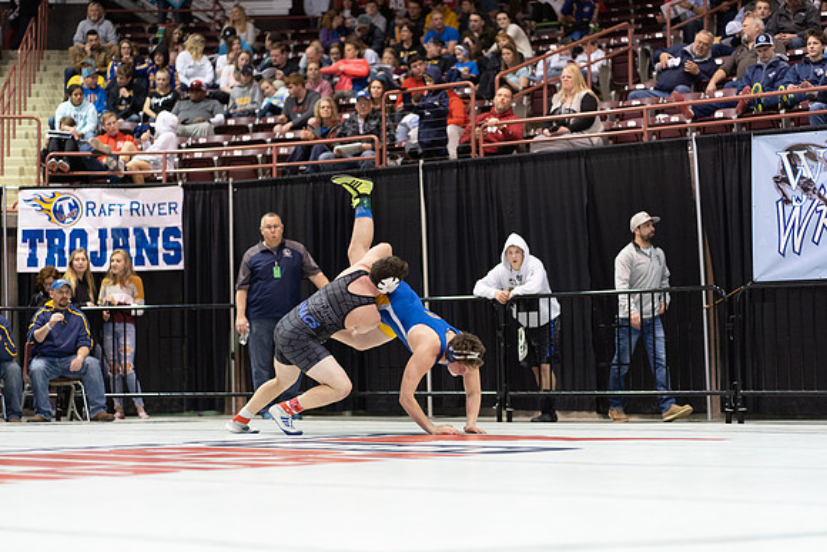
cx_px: 414
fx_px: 1953
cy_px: 276
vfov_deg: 16.1
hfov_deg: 23.9
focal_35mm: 85
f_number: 1.8
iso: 2500
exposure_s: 1/500
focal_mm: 85
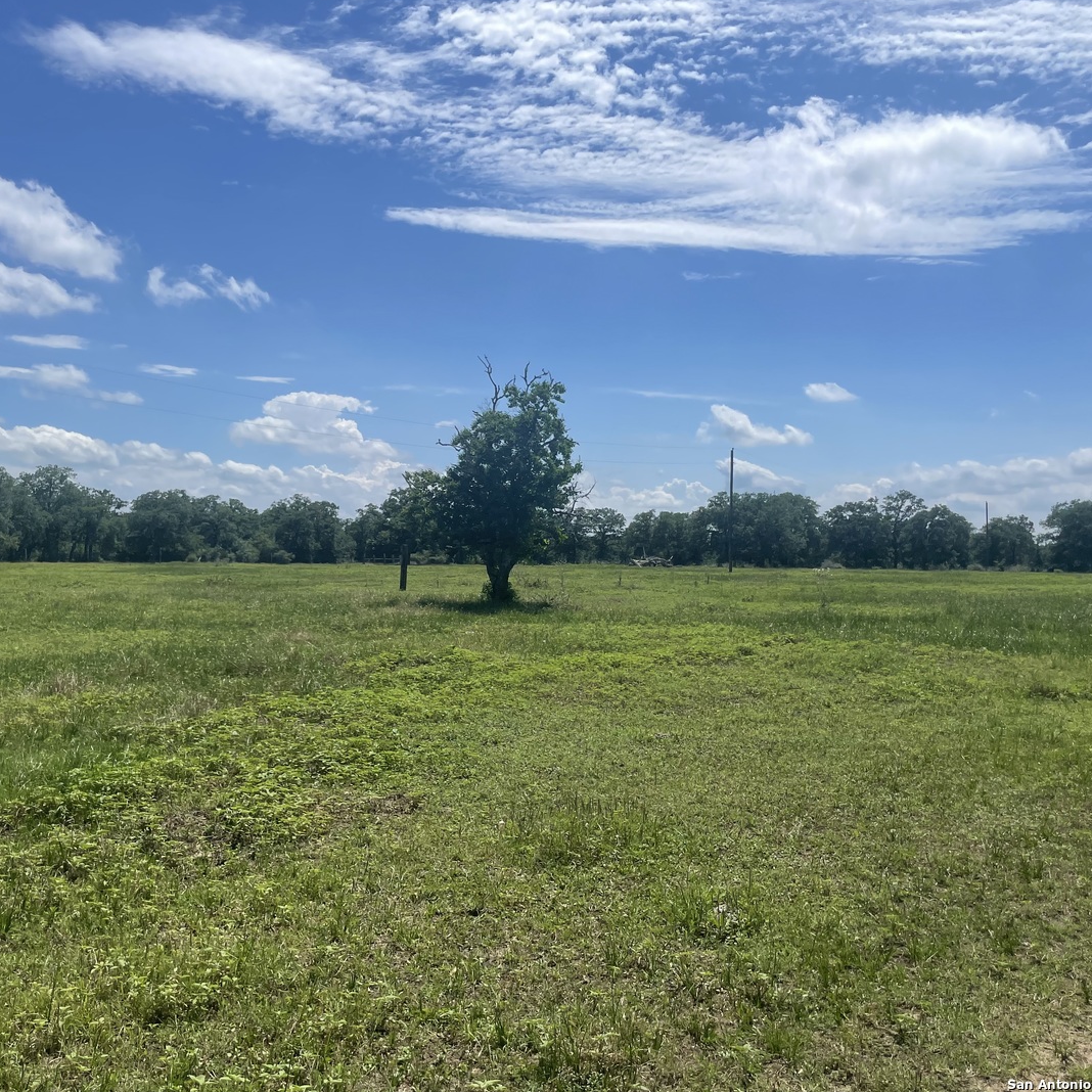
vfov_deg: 52.5
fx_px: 1106
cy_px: 541
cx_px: 491
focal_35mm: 31
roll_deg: +0.1
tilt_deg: +2.1
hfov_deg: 52.4
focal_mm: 4.2
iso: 32
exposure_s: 1/6494
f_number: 1.6
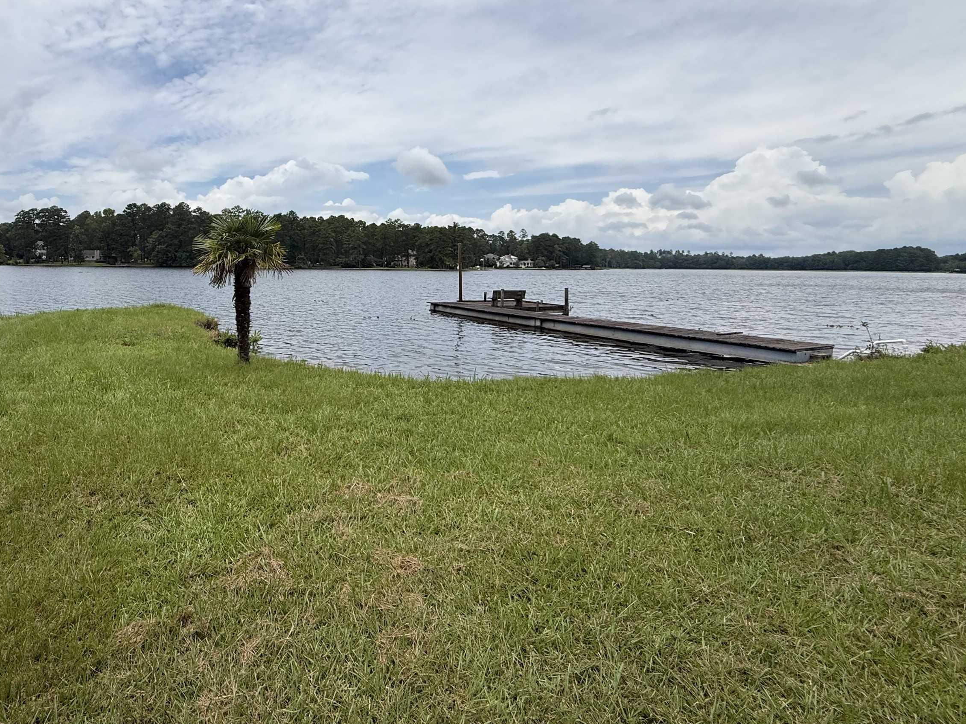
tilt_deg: -2.0
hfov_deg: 82.2
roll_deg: -0.5
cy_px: 285
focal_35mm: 19
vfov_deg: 67.9
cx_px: 335
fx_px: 530
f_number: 2.2
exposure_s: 1/4762
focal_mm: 2.22
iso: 50
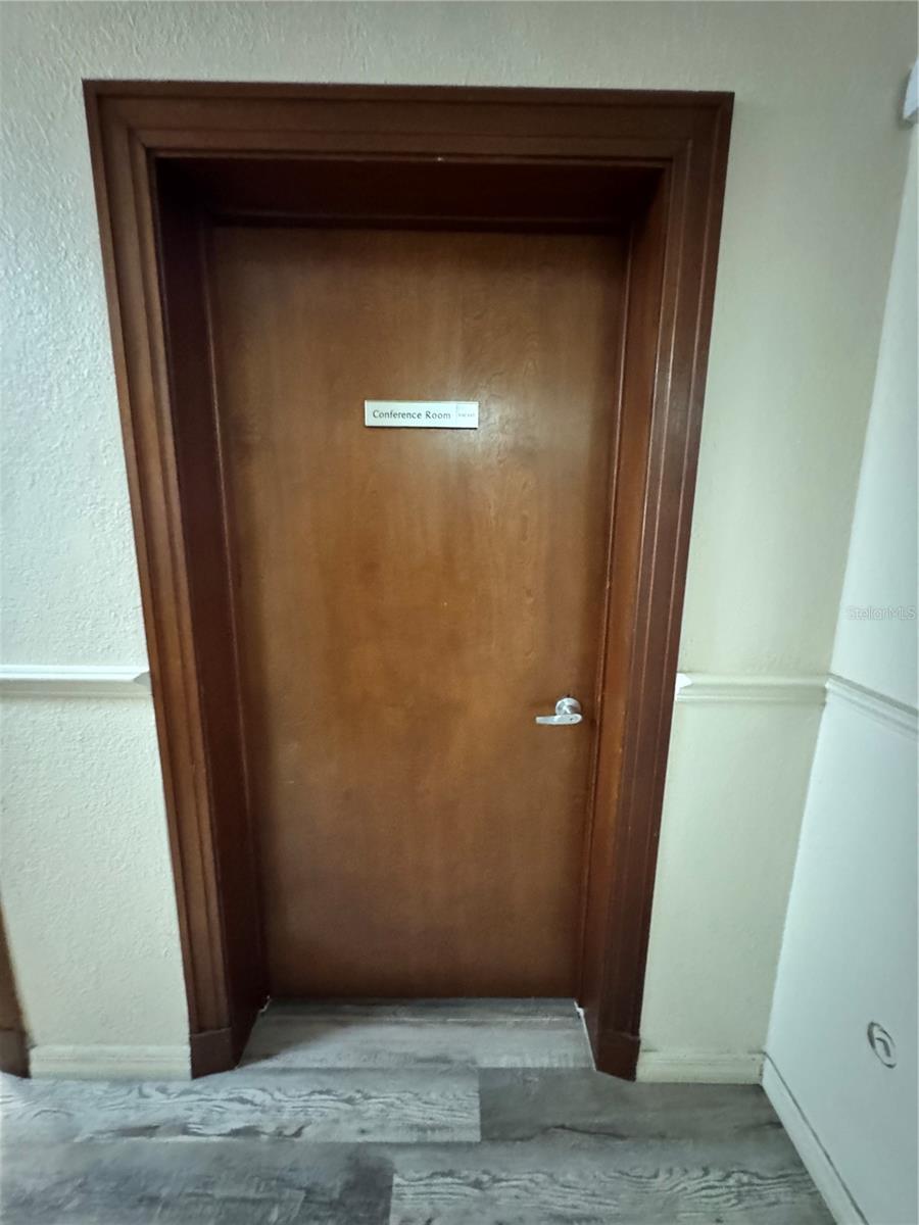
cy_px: 612
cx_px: 460
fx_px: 496
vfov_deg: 102.1
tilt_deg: -10.4
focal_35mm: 14
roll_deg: +0.1
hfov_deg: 85.7
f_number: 2.2
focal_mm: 2.22
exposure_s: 1/30
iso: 1600
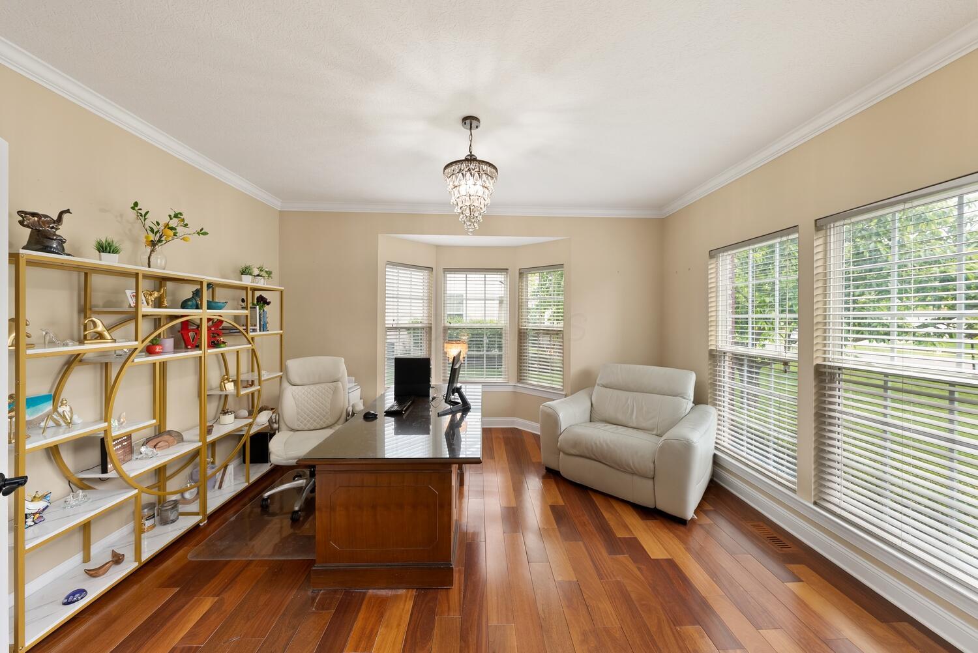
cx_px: 489
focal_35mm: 12
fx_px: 326
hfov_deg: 112.6
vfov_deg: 90.1
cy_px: 326
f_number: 8
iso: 160
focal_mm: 12
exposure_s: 1/2
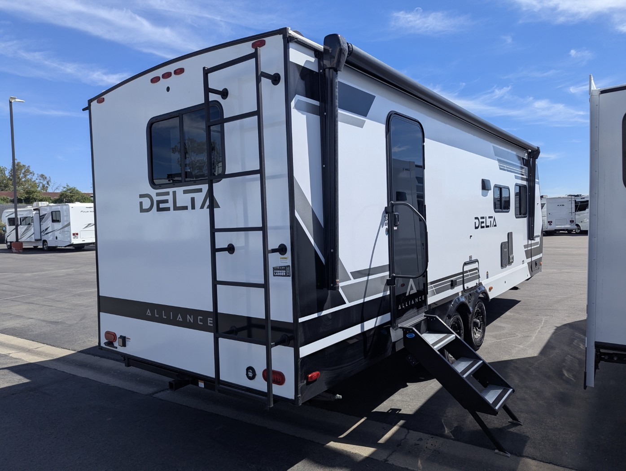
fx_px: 435
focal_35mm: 24
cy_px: 236
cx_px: 313
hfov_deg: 71.5
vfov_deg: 56.9
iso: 47
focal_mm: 6.81
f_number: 1.85
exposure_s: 1/2463
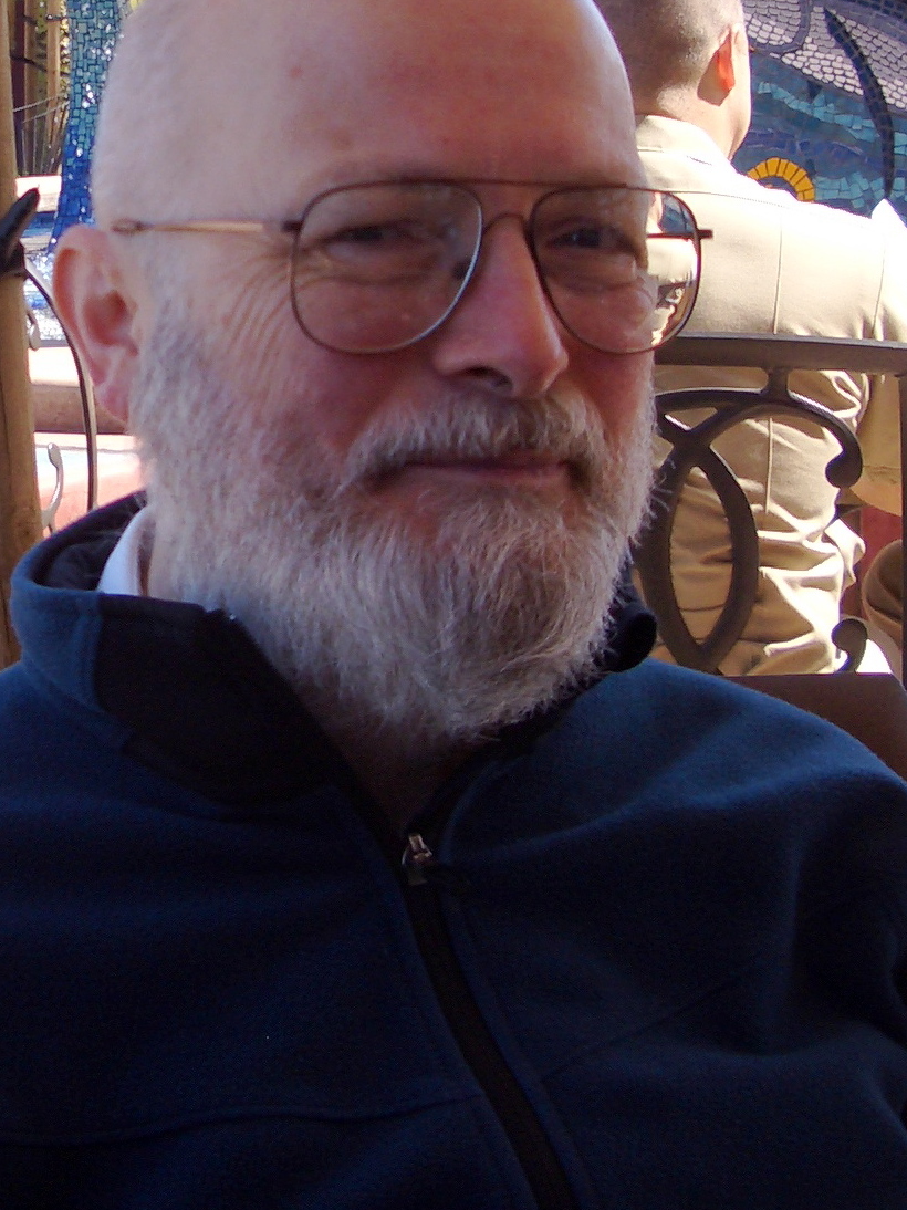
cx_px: 416
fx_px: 1433
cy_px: 518
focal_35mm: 41
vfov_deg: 45.7
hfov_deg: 35.1
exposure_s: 1/400
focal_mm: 5.8
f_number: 2.6
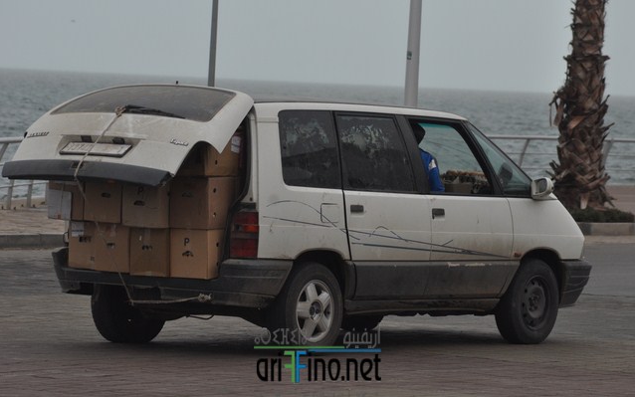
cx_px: 318
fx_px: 4111
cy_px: 196
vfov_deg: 5.5
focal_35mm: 238
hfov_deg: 8.8
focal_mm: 155
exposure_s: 1/1000
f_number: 5.6
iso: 560
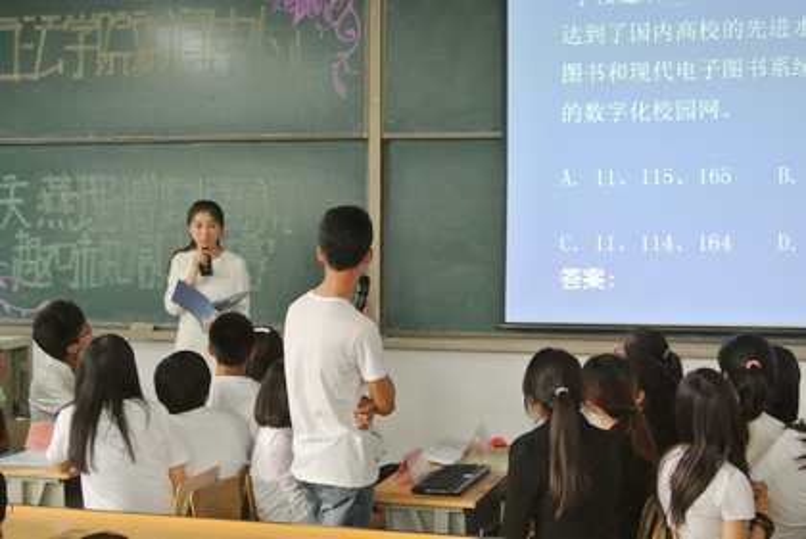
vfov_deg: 24.2
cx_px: 403
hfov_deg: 35.6
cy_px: 270
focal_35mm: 56
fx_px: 1255
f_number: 5
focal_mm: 21.1
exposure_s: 1/30
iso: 1400
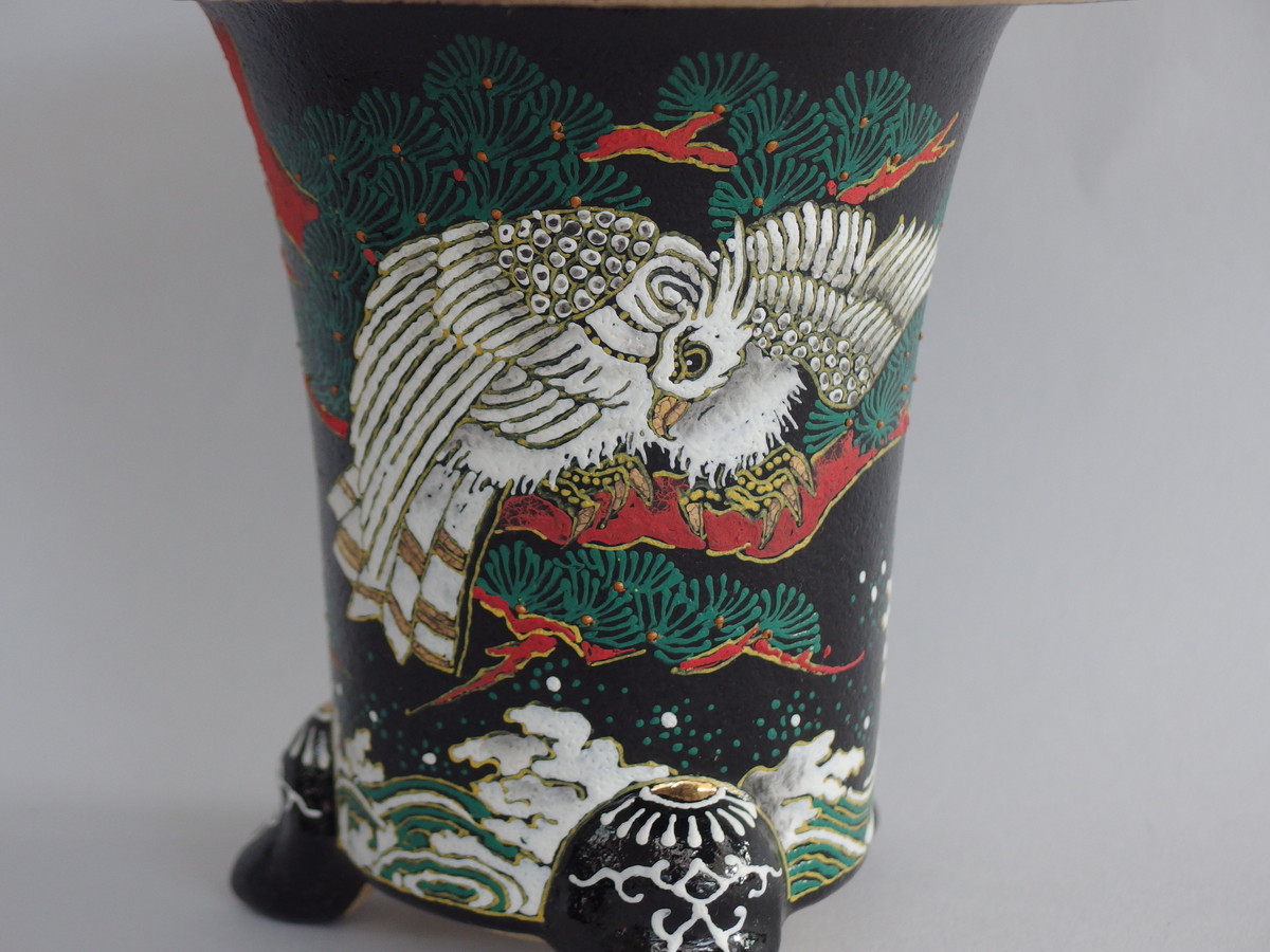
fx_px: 2642
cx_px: 635
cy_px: 476
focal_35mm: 72
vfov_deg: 20.4
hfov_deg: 27.0
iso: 200
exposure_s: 1/80
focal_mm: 15.4
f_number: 2.8
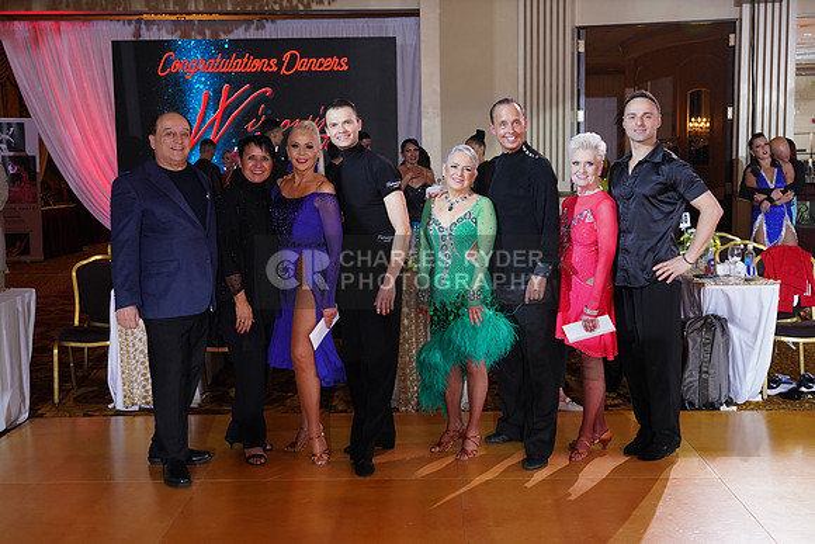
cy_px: 272
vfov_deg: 30.5
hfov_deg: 44.5
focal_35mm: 44
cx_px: 408
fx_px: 996
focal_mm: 44
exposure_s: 1/200
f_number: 5.6
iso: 1600
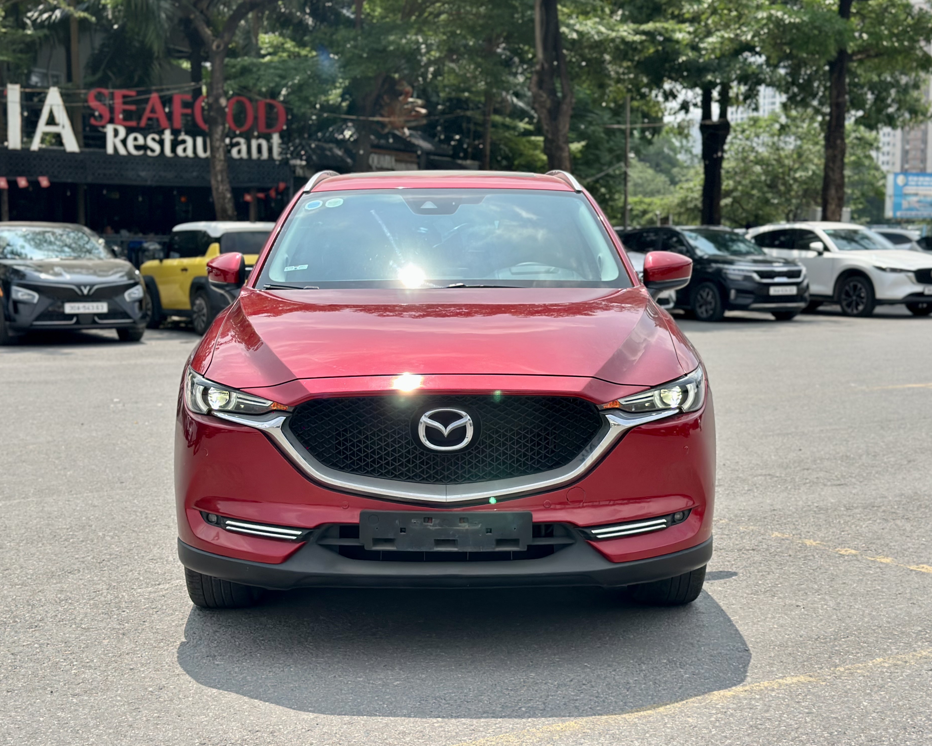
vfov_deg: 29.7
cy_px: 367
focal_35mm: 51
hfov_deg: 36.7
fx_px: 1407
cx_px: 454
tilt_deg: -4.7
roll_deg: -0.8
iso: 100
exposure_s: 1/5000
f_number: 1.78
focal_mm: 6.86
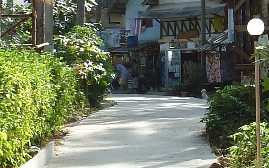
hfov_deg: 14.2
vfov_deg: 9.2
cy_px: 63
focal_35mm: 143
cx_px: 322
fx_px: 1048
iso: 80
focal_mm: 4.1
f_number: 4
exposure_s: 1/160
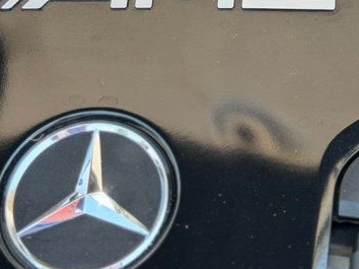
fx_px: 1441
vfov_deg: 10.4
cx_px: 343
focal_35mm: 139
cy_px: -100
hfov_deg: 14.0
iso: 100
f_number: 1.78
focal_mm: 6.76
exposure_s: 1/484
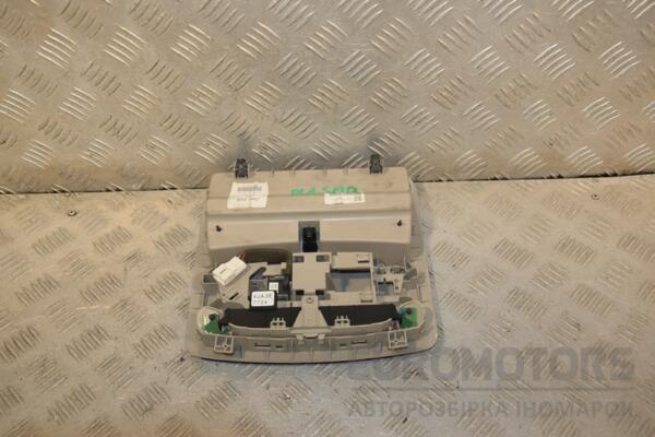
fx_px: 682
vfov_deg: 35.5
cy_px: 218
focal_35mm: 38
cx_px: 328
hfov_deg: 51.3
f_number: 6.3
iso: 800
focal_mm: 25
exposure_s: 1/200
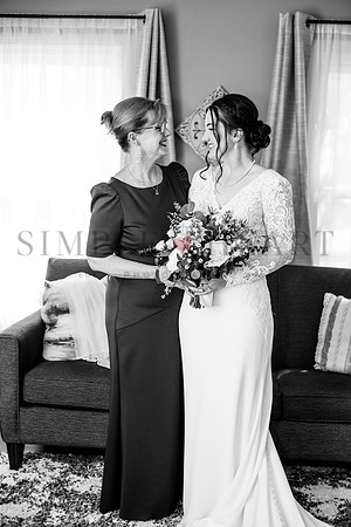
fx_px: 731
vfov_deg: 39.6
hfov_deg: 27.0
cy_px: 264
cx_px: 176
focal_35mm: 50
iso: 320
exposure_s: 1/320
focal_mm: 50
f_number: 3.5
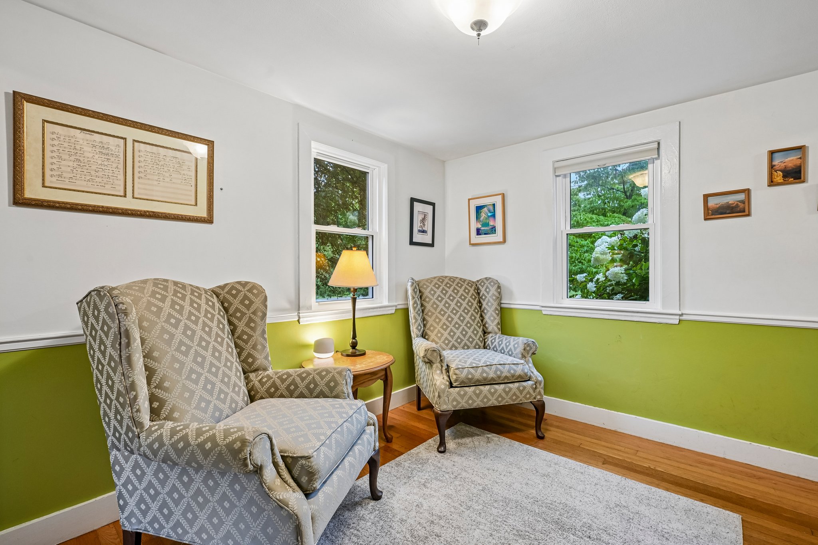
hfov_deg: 96.7
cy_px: 272
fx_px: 363
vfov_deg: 73.7
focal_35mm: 16
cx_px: 409
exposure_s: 1/8
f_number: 8
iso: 400
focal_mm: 16
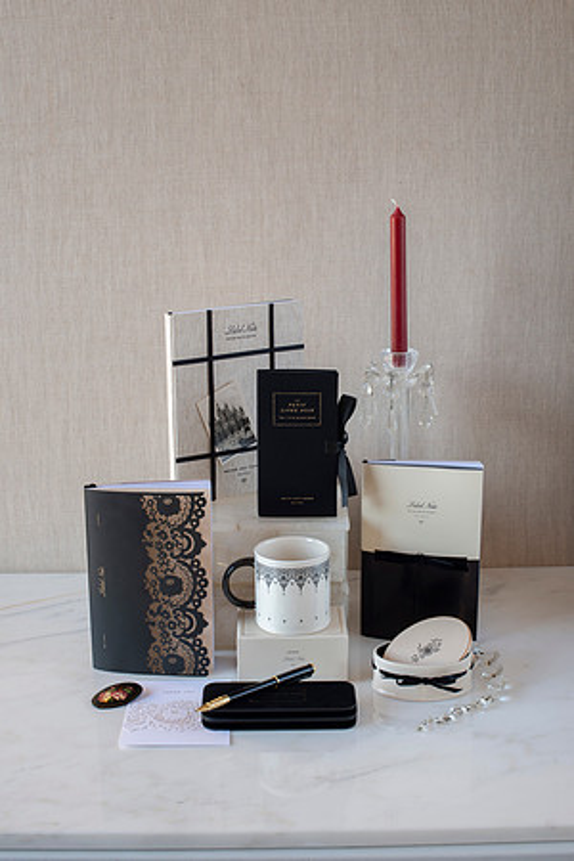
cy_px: 430
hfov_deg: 27.0
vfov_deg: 39.6
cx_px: 287
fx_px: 1196
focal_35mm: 50
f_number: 13
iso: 200
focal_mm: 50
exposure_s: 1/5
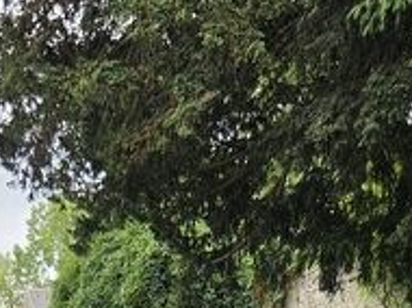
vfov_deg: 14.0
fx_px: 1153
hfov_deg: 20.3
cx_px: 213
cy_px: 499
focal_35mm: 97
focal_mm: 5.4
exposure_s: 1/2586
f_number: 1.8
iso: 80
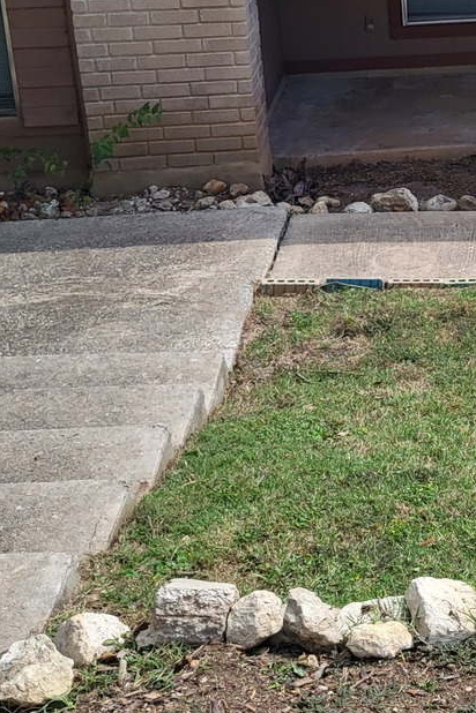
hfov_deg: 20.6
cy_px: 99
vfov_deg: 30.7
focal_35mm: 63
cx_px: 510
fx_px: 1249
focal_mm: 5.4
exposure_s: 1/2671
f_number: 1.8
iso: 40
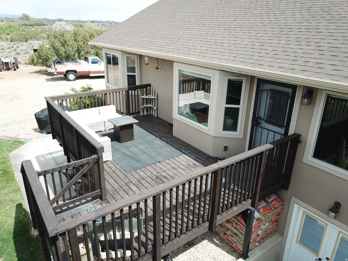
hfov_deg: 67.3
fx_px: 261
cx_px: 174
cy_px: 130
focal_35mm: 26
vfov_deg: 53.1
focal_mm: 4.73
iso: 100
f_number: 2.2
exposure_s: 1/630
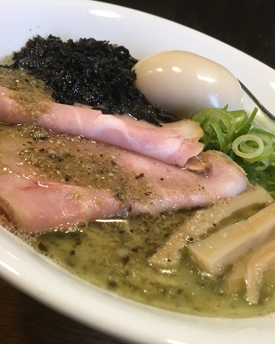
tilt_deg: -34.5
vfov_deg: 39.5
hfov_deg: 32.1
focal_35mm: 47
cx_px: 150
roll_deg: -23.4
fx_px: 478
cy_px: 177
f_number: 2.2
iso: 125
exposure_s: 1/33
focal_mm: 4.15
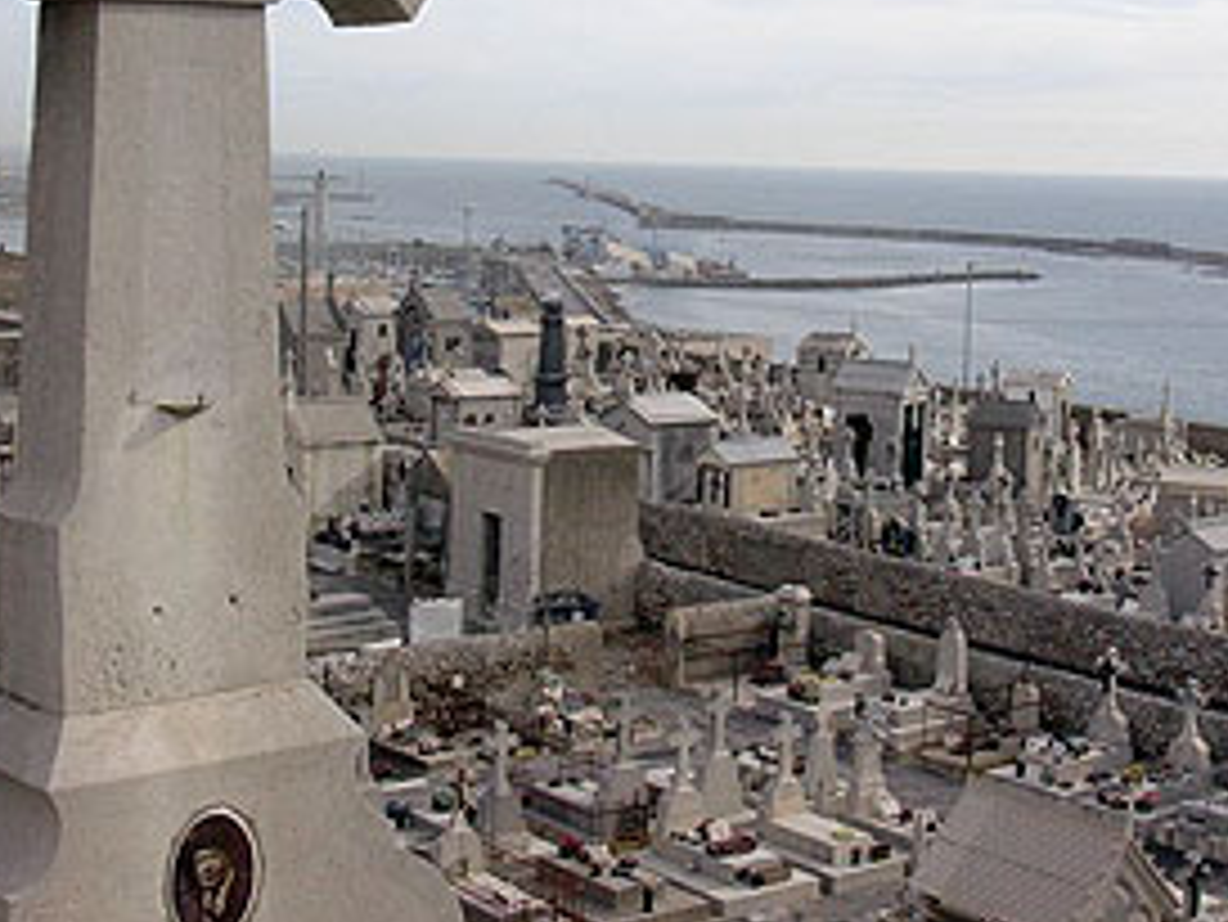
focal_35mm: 61
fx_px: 2165
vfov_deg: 23.7
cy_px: 184
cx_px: 697
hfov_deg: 31.6
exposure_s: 1/456
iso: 70
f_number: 5.4
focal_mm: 5.6
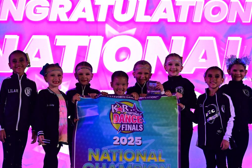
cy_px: 98
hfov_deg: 13.1
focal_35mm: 157
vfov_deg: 8.7
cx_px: 131
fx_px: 1099
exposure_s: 1/800
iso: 3200
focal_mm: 70
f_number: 5
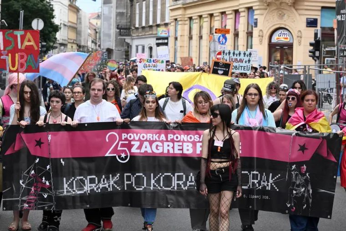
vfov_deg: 14.3
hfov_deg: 21.2
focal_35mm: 96
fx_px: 923
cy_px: 116
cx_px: 173
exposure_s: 1/400
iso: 500
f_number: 7.1
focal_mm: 96
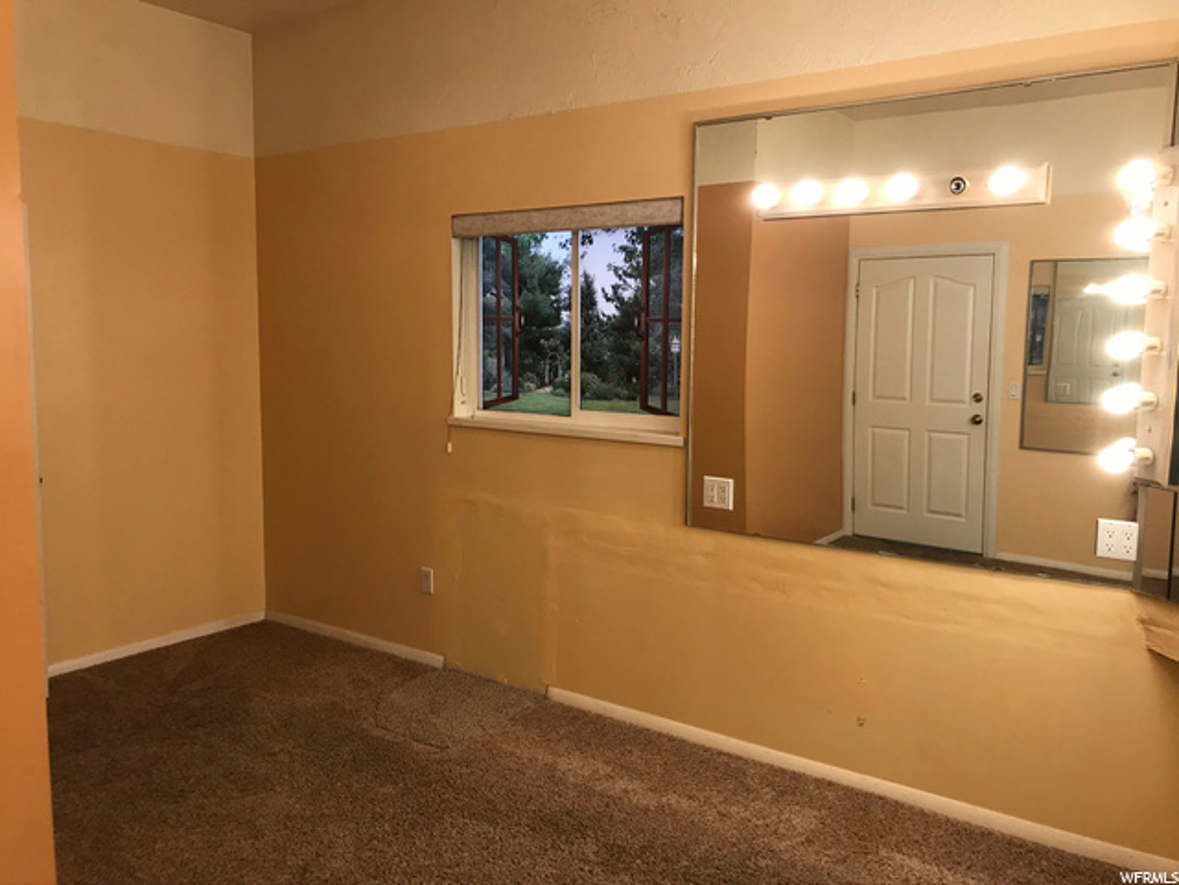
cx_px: 590
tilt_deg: -1.1
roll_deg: +0.0
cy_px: 442
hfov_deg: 63.4
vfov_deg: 49.7
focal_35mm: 28
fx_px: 954
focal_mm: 3.99
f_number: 1.8
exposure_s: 1/40
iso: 25
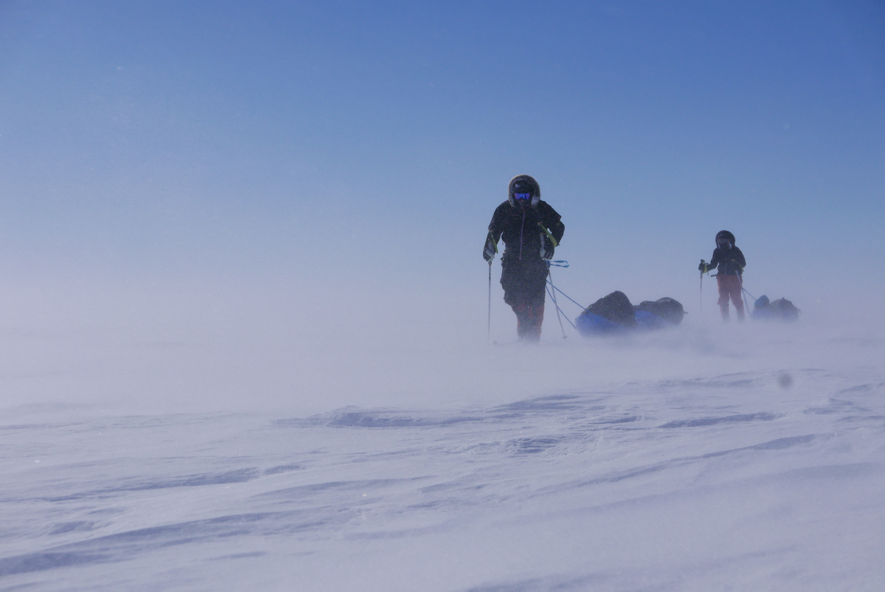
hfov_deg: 27.0
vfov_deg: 18.2
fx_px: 1845
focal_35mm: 75
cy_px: 296
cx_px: 442
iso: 200
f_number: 5.6
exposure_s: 1/5000
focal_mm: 34
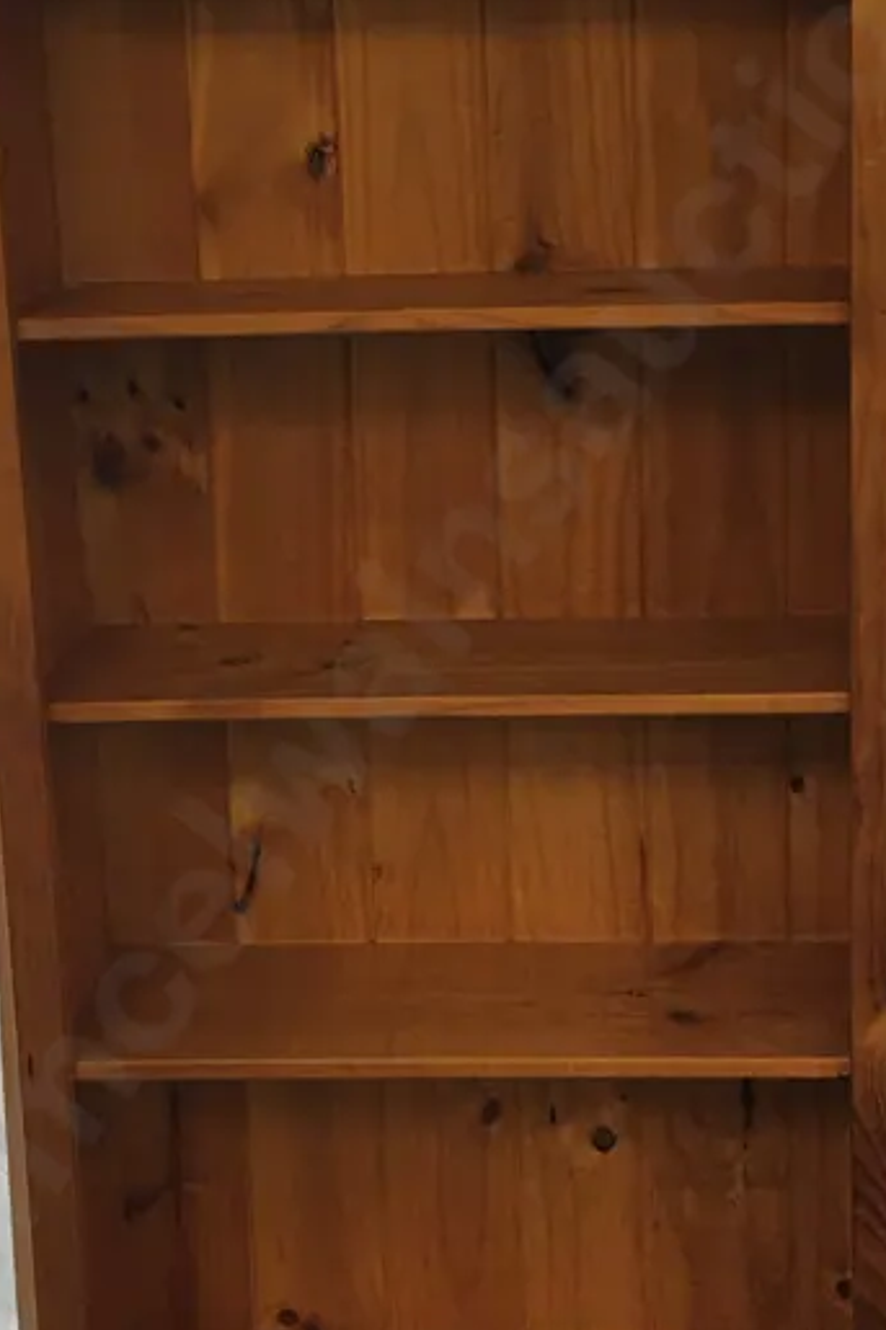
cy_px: 504
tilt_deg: -10.4
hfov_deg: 22.6
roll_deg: -0.1
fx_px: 2216
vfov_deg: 33.3
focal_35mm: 60
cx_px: 514
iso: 50
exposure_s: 1/33
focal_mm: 4.15
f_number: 2.2
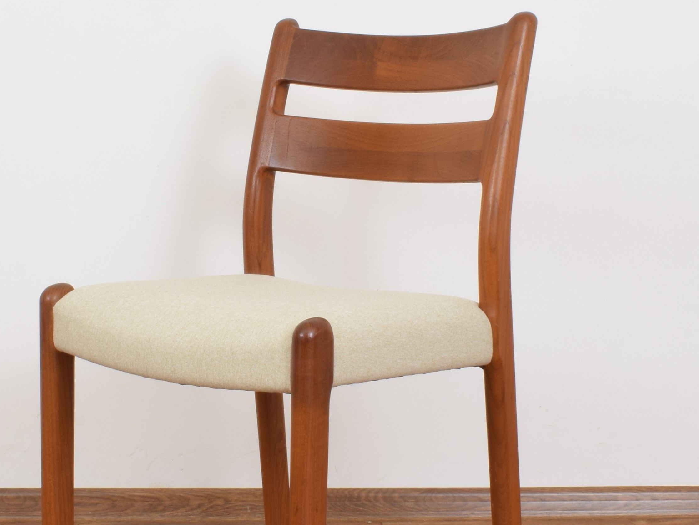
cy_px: 281
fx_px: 1642
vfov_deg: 18.1
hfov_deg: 24.0
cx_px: 289
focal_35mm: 81
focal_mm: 21
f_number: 25
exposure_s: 4
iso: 100
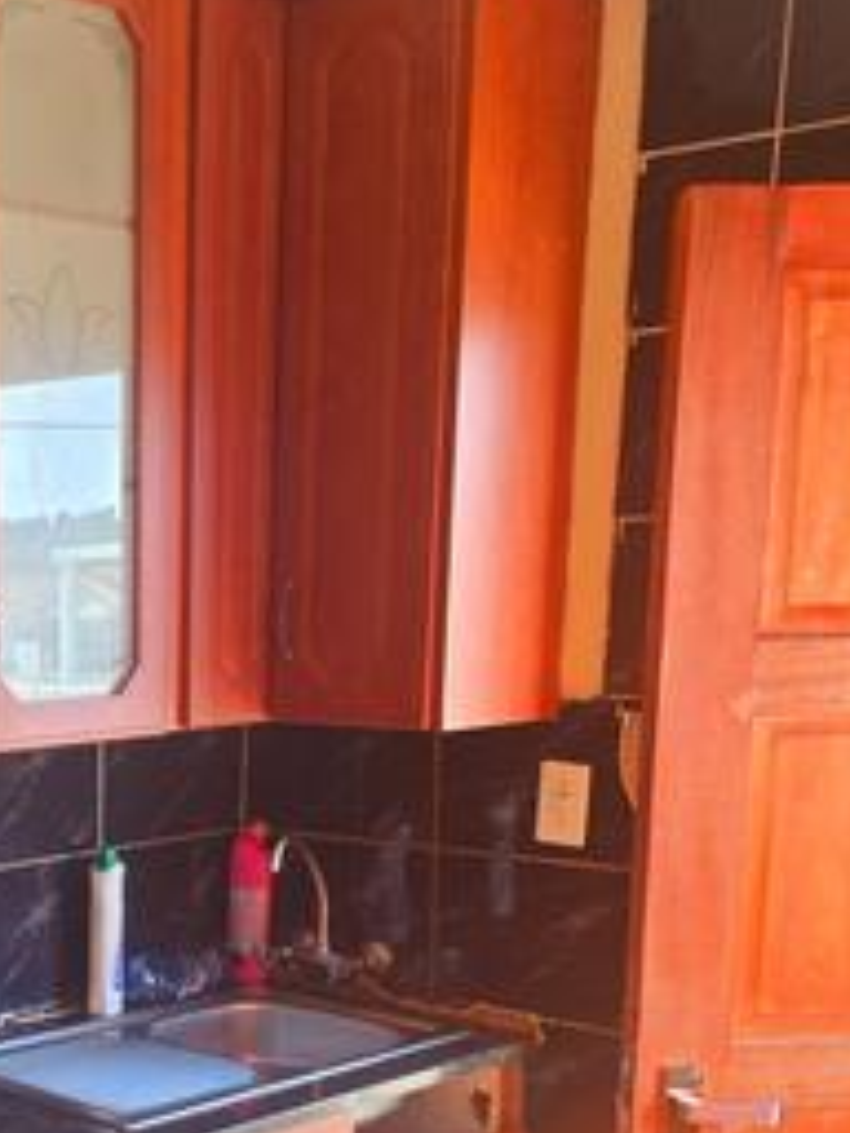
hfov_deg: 26.0
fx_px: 1768
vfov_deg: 34.3
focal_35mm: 54
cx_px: 49
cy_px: 925
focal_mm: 6.3
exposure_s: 1/180
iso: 80
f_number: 1.7
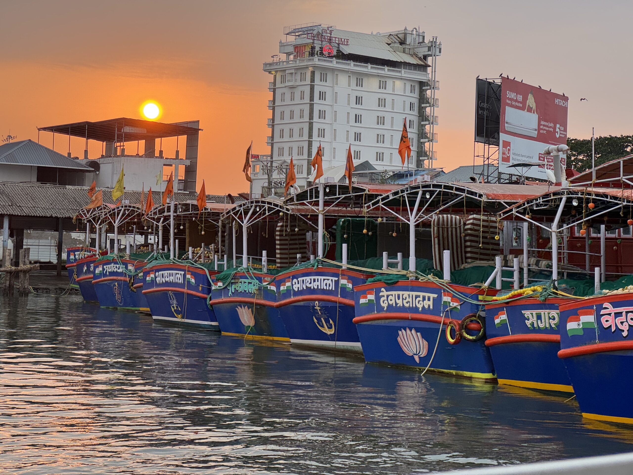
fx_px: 1408
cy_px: 238
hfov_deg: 25.3
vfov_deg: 19.1
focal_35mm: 77
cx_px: 316
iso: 25
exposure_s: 1/99
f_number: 2.8
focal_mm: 9
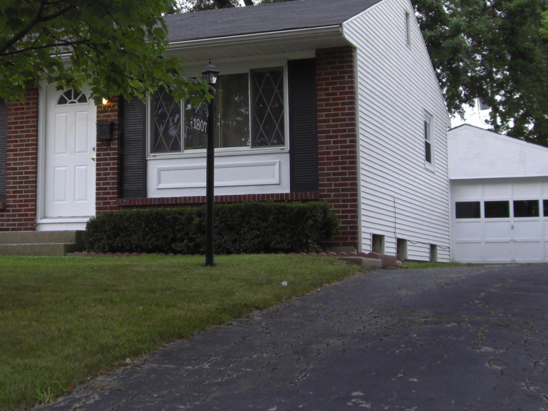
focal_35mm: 63
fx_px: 997
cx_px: 152
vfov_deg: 23.2
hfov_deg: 30.3
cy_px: 136
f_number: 2.7
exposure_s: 1/200
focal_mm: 6.2
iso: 64
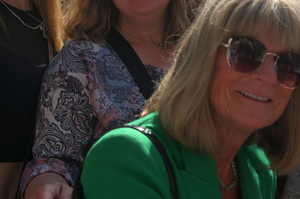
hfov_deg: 24.5
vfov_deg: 16.5
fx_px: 683
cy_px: 31
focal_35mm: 82
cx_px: 232
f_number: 5.6
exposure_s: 1/500
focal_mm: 31
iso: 100
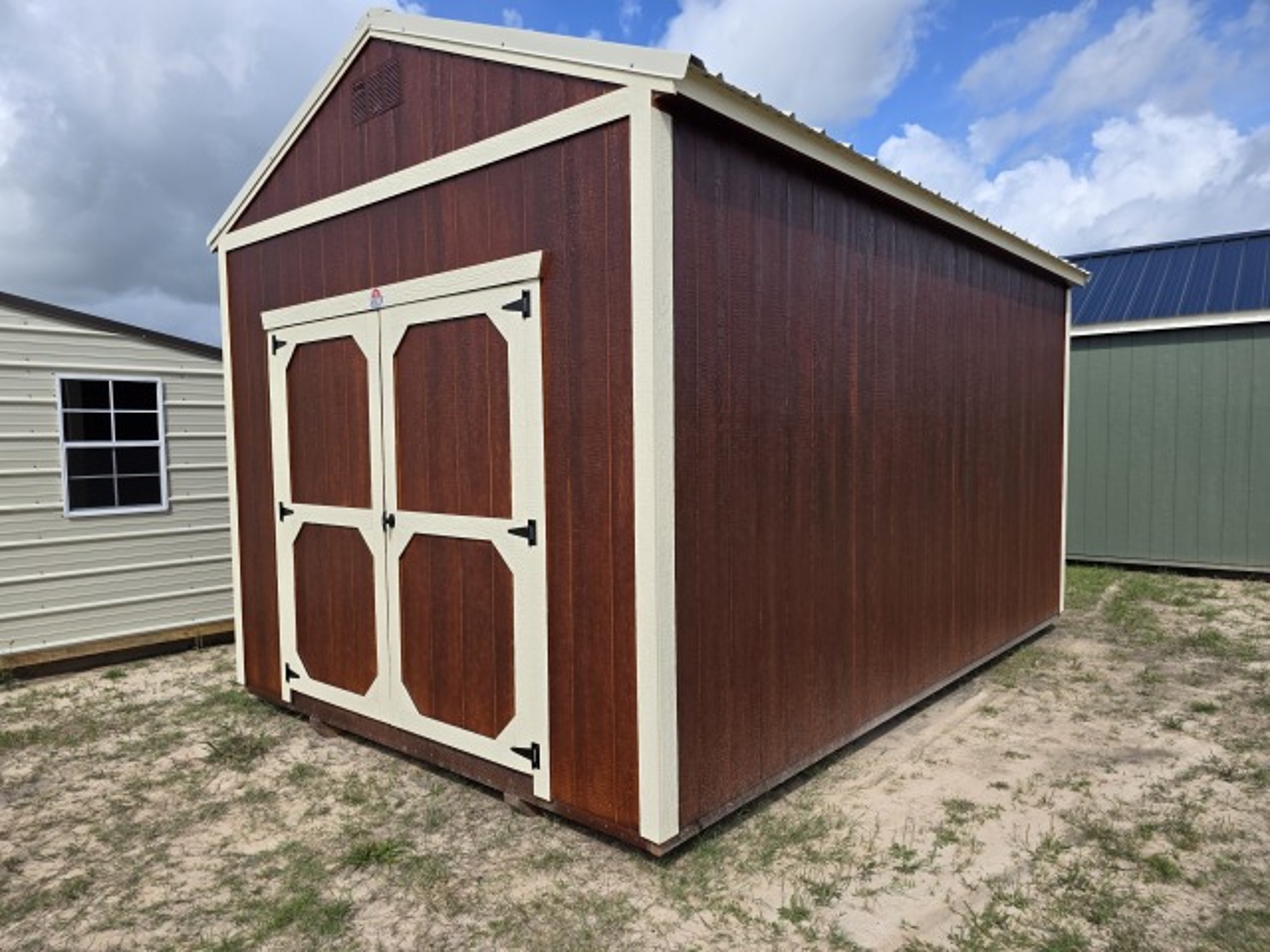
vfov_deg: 58.9
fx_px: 844
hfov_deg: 73.9
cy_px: 476
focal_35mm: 23
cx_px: 635
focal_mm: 6.3
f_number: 1.7
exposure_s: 1/6150
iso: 80
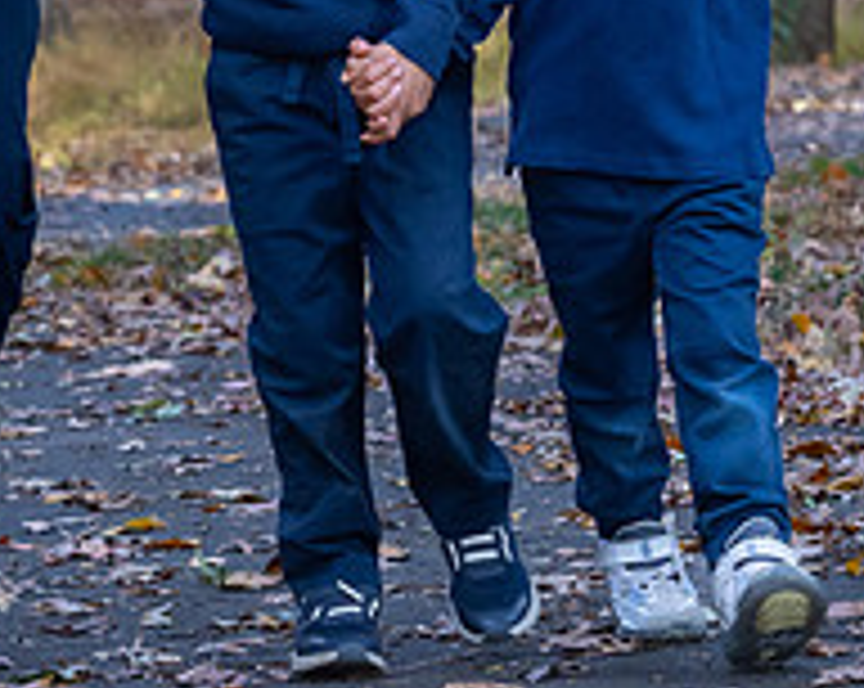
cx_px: 189
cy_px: -264
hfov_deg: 6.7
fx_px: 7379
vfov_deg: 5.3
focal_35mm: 289
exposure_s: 1/250
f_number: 8
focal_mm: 82
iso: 1000
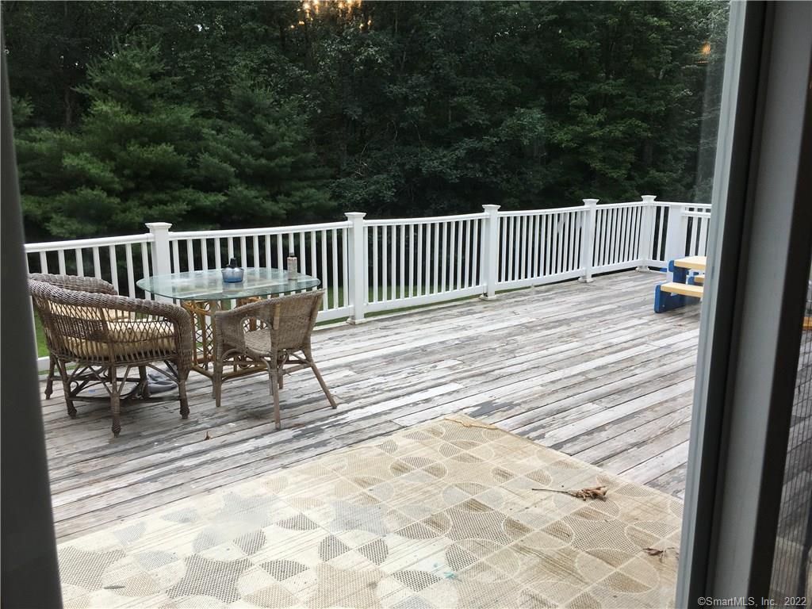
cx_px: 406
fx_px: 680
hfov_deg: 61.7
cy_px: 304
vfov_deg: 48.2
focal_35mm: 29
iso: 25
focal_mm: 4.15
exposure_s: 1/490
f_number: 2.2
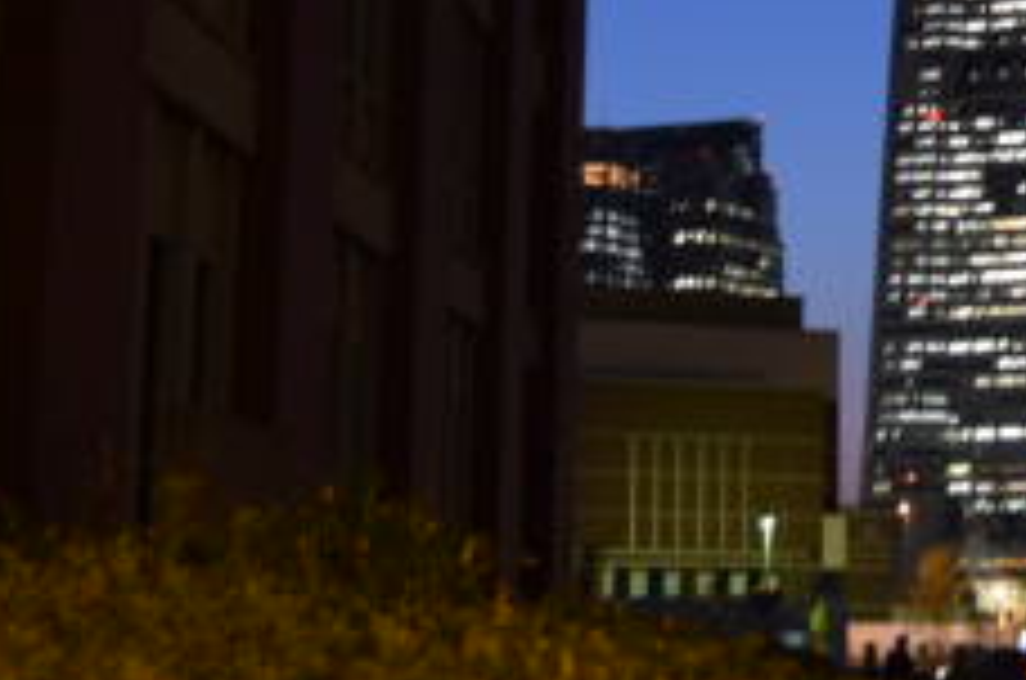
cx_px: 1017
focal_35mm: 105
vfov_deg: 12.8
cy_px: 0
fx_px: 2998
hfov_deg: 18.9
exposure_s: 1/25
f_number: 4
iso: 2000
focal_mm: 25
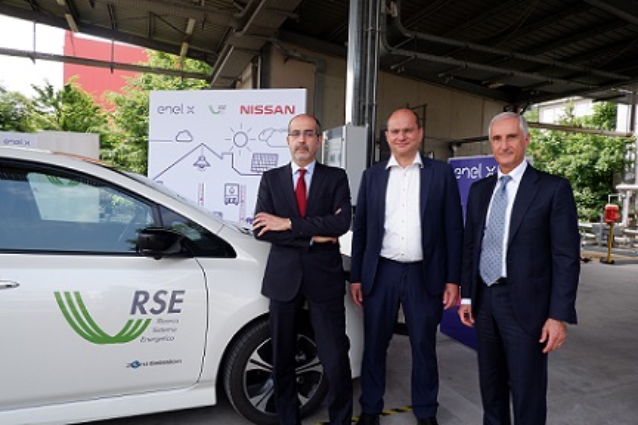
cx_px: 319
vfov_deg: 55.1
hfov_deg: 76.1
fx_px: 408
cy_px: 212
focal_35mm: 23
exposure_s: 1/100
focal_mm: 15.2
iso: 200
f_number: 8
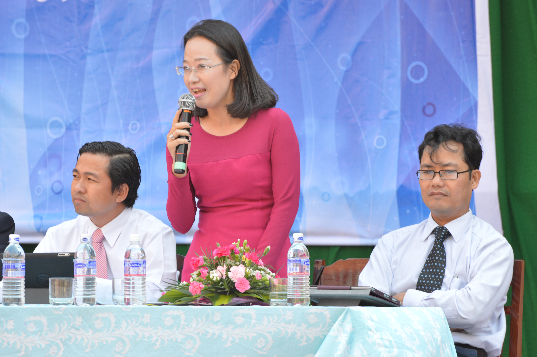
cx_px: 268
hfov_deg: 6.9
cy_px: 178
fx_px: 4471
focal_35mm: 300
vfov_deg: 4.6
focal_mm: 200
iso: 180
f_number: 8
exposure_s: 1/40
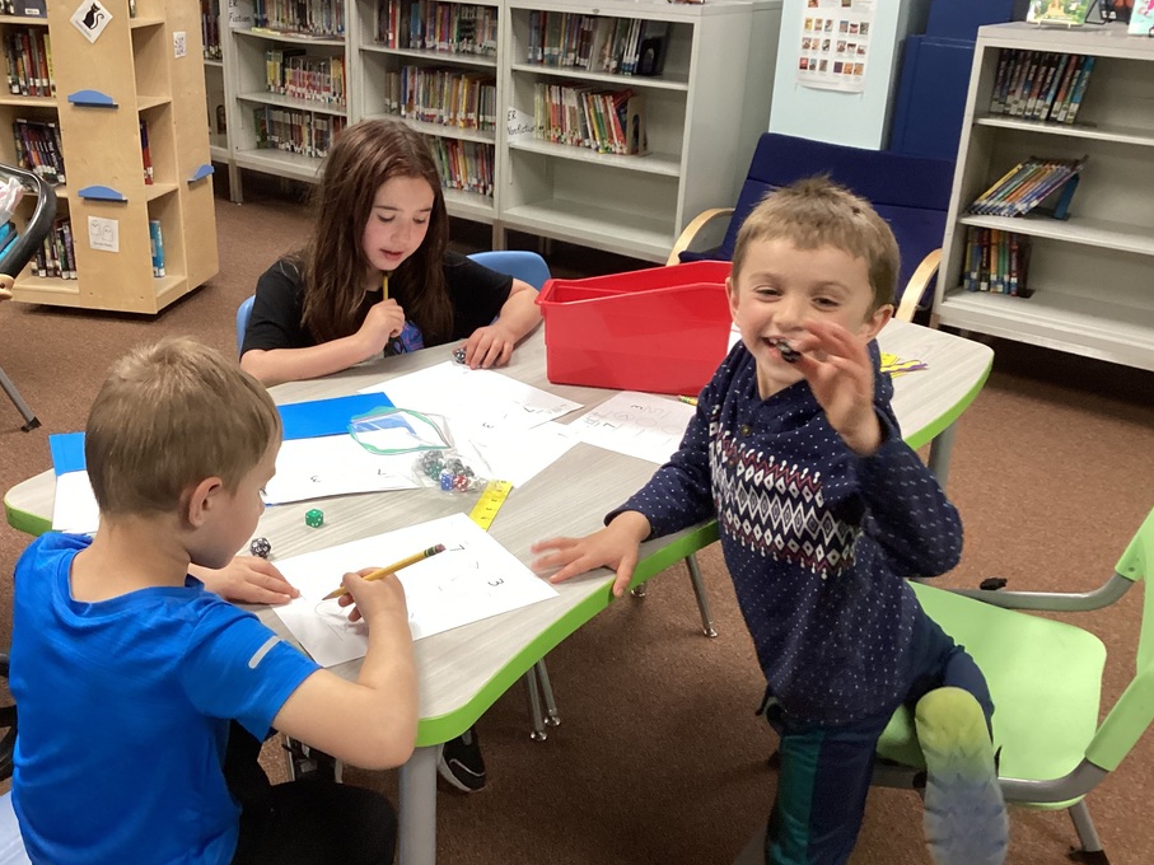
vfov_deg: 40.6
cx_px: 519
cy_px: 391
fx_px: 1167
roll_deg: -1.2
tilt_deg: -20.7
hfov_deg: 52.5
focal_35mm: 35
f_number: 2.4
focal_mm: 3.3
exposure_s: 1/60
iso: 200
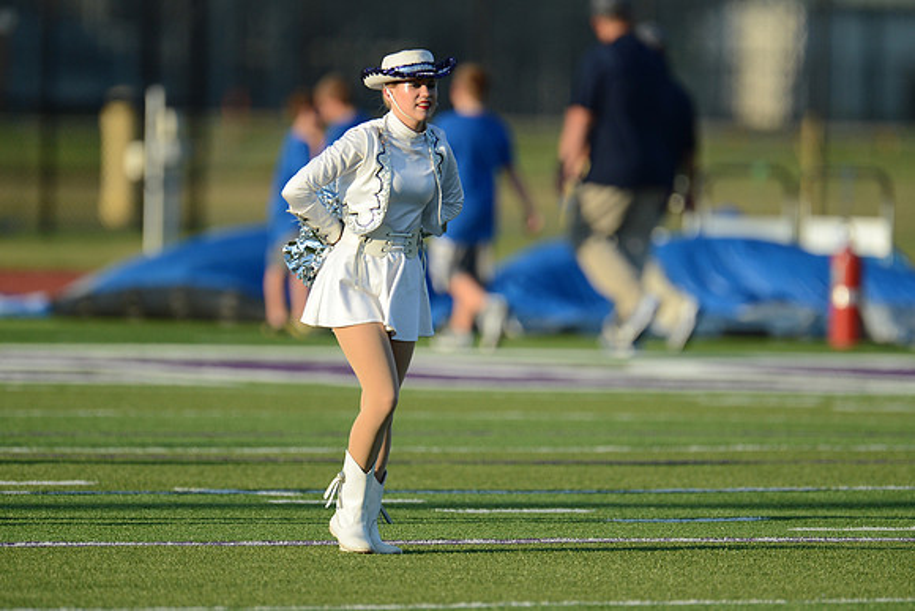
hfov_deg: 3.7
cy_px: 306
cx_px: 458
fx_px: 13982
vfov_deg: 2.5
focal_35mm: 550
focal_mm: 550
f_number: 4
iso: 800
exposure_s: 1/5000
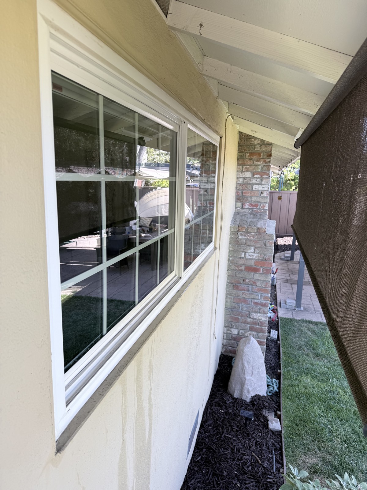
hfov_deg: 56.8
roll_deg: -1.5
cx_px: 184
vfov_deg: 71.6
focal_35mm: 24
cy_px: 245
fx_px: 339
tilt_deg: -11.5
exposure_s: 1/339
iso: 80
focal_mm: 6.76
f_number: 1.78
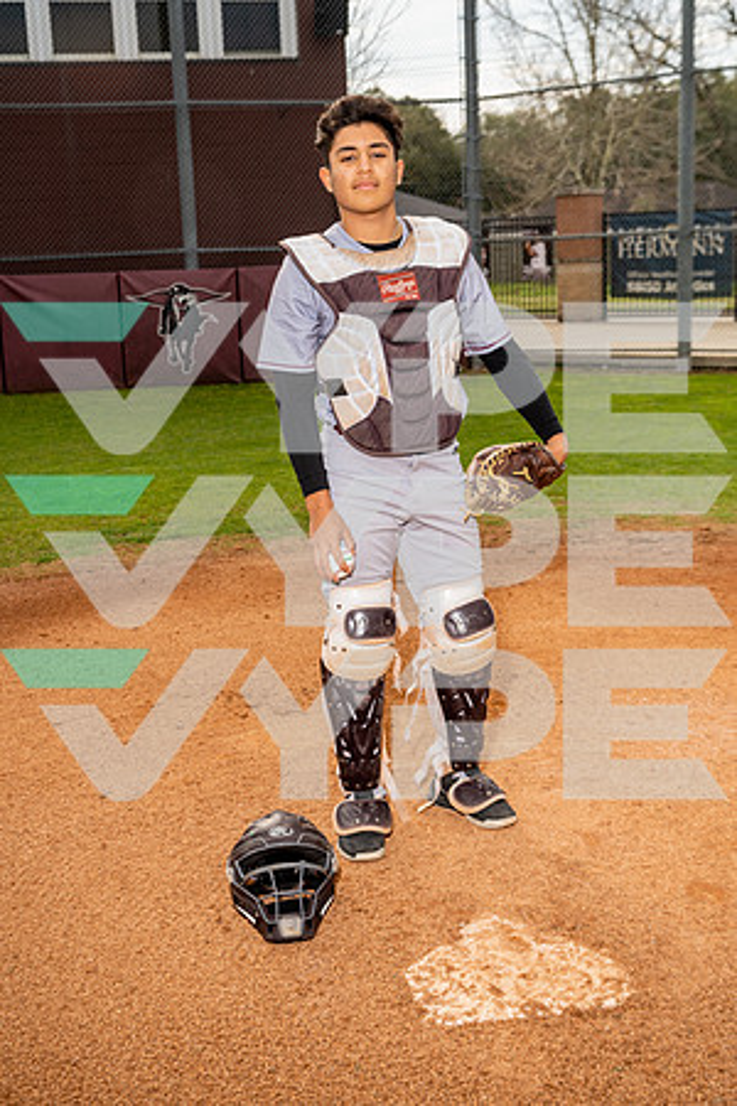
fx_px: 1382
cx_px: 368
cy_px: 553
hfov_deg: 29.9
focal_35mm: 45
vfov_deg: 43.6
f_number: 5
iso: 100
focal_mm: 45
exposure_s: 1/250
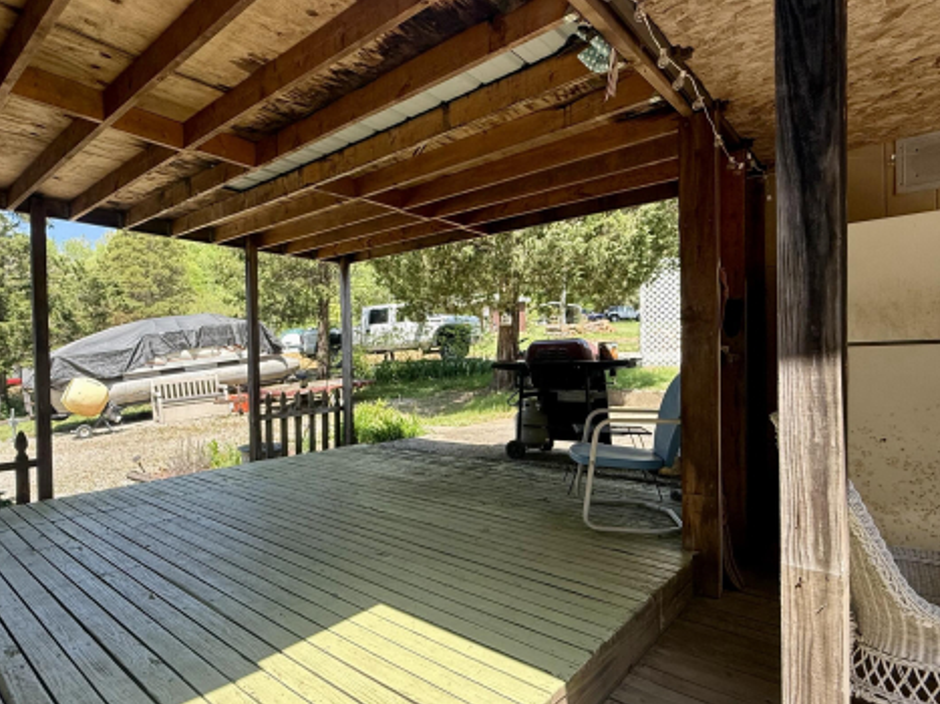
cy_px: 366
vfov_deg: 65.9
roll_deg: +0.9
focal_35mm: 20
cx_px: 381
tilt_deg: -0.2
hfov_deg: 80.9
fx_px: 543
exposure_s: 1/445
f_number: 2.2
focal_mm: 2.22
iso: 50
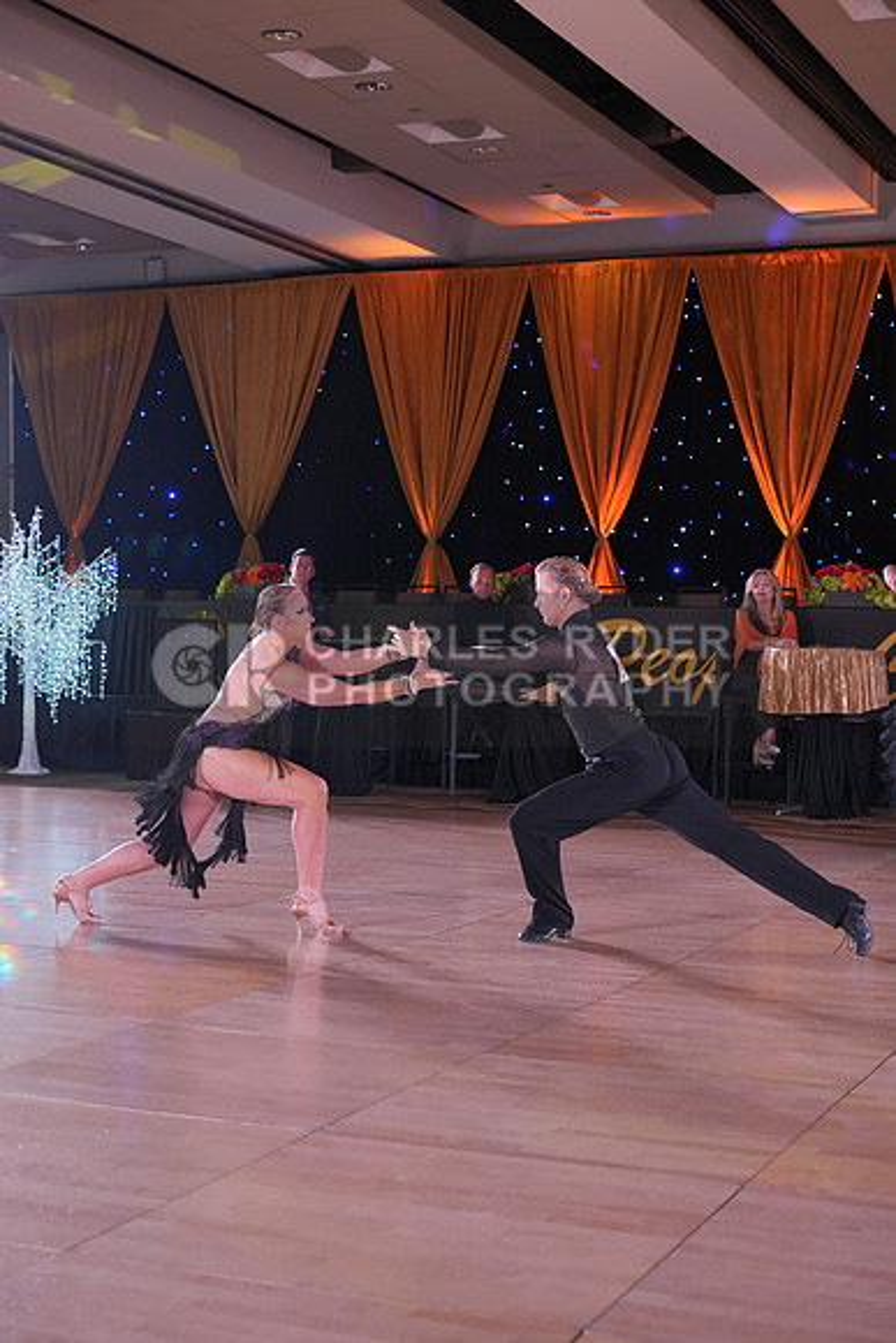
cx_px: 448
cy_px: 672
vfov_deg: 36.2
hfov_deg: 24.6
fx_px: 2052
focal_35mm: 55
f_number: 4
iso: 2000
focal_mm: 55
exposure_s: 1/400
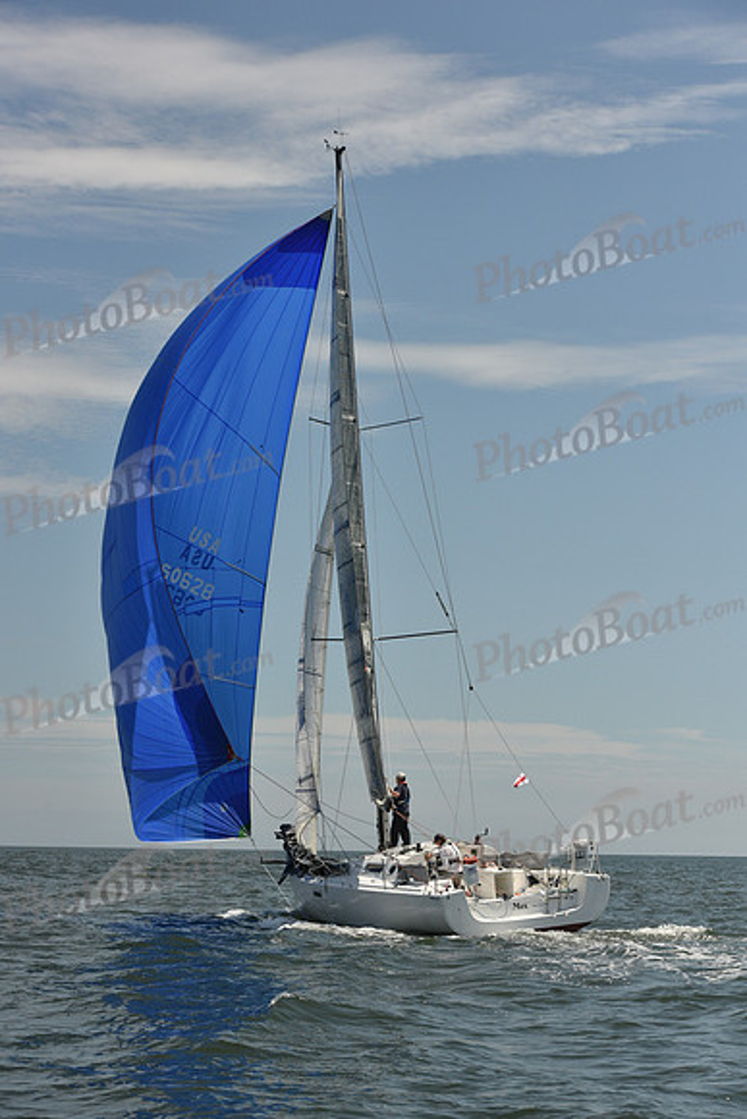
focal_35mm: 70
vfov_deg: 28.8
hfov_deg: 19.5
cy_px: 560
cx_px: 374
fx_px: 2177
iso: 320
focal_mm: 70
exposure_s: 1/2000
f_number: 8
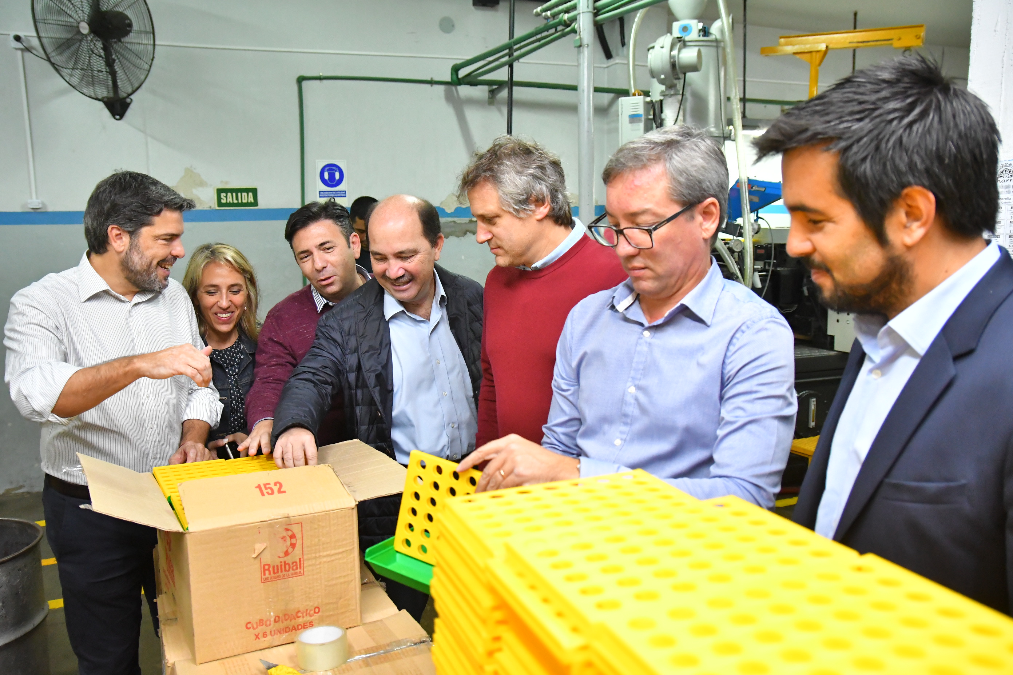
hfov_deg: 61.9
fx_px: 844
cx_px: 506
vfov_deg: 43.6
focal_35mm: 30
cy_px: 338
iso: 4000
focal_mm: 20
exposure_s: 1/200
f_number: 4
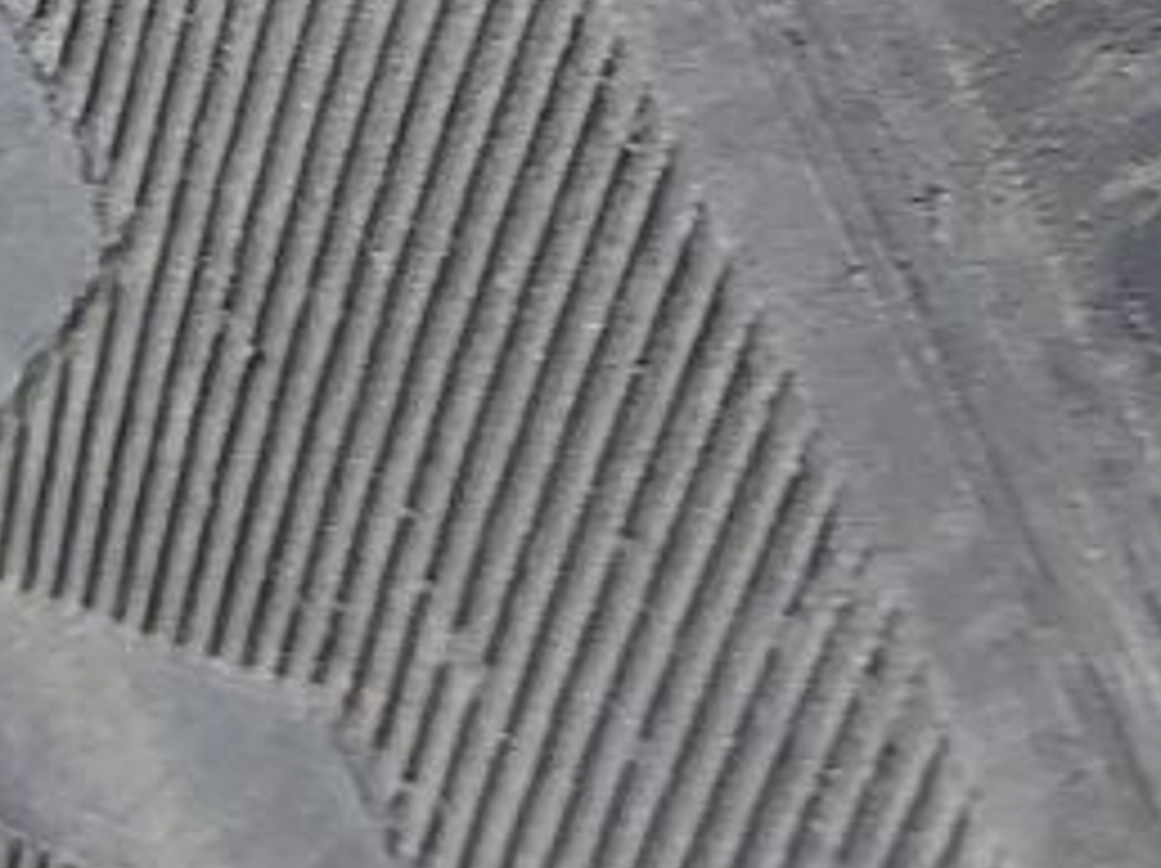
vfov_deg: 10.5
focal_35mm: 129
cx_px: 470
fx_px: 4323
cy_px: -859
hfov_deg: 15.3
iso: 250
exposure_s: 1/25
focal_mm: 5.23
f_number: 1.8
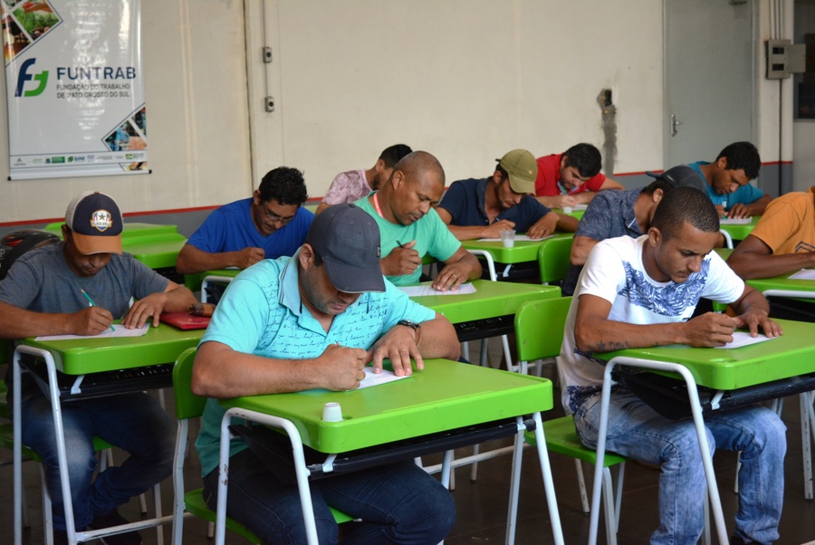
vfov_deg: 22.7
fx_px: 1360
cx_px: 408
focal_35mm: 60
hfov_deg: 33.4
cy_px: 272
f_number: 5
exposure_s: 1/60
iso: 800
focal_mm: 40
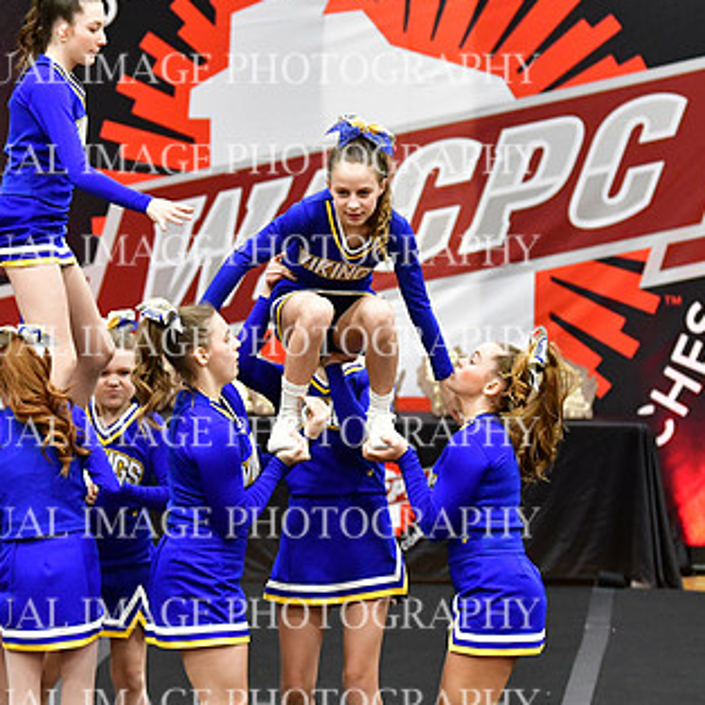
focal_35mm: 241
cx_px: 214
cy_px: 386
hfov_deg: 7.3
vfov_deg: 7.3
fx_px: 5553
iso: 5000
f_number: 3.2
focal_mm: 102
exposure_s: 1/500
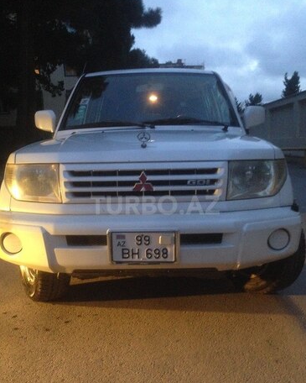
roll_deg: +0.2
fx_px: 396
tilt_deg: -8.4
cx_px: 155
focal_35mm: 35
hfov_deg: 42.2
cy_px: 205
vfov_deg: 51.5
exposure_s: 1/15
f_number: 2.4
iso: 400
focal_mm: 4.12
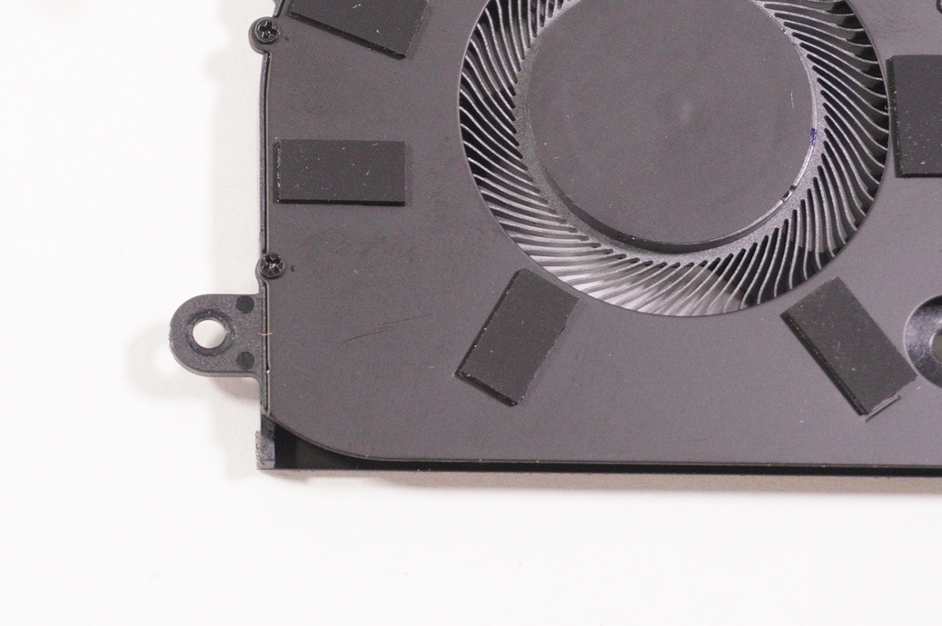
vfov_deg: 11.1
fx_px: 3215
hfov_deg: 16.4
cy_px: 187
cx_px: 25
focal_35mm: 123
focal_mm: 34
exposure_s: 1/160
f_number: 5.6
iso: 1000
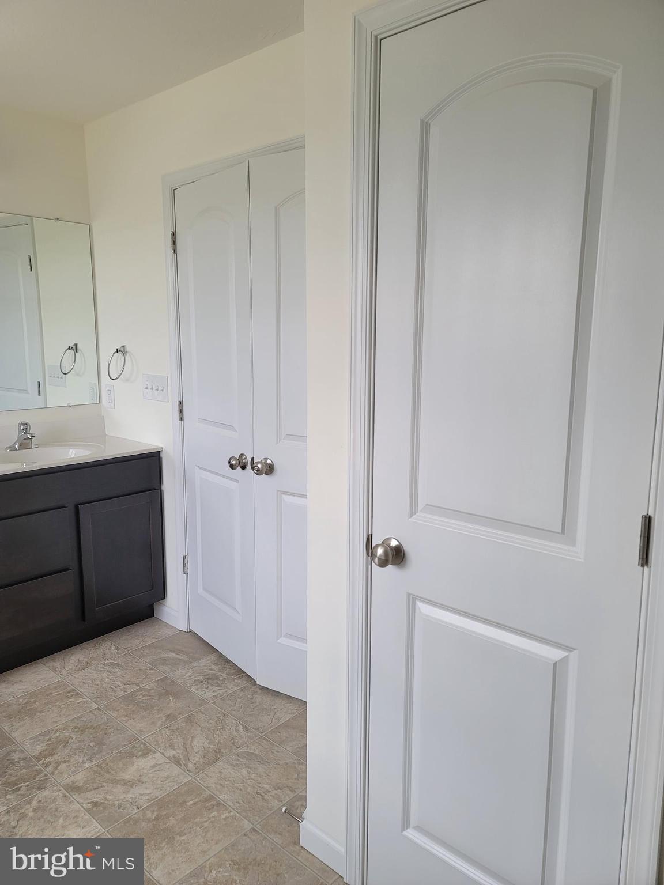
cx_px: 332
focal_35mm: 25
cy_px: 442
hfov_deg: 54.9
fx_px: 639
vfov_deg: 69.4
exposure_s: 1/120
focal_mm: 7
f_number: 1.8
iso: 100
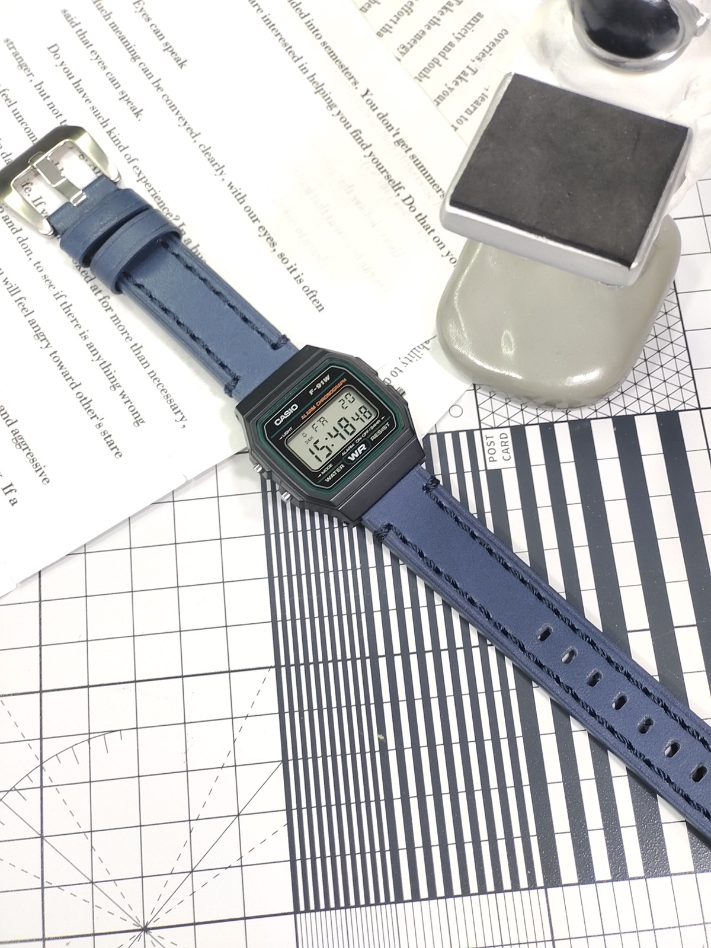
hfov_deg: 29.1
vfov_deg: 38.2
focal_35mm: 50
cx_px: 356
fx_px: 1369
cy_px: 474
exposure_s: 1/50
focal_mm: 7.55
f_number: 2.08
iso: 72
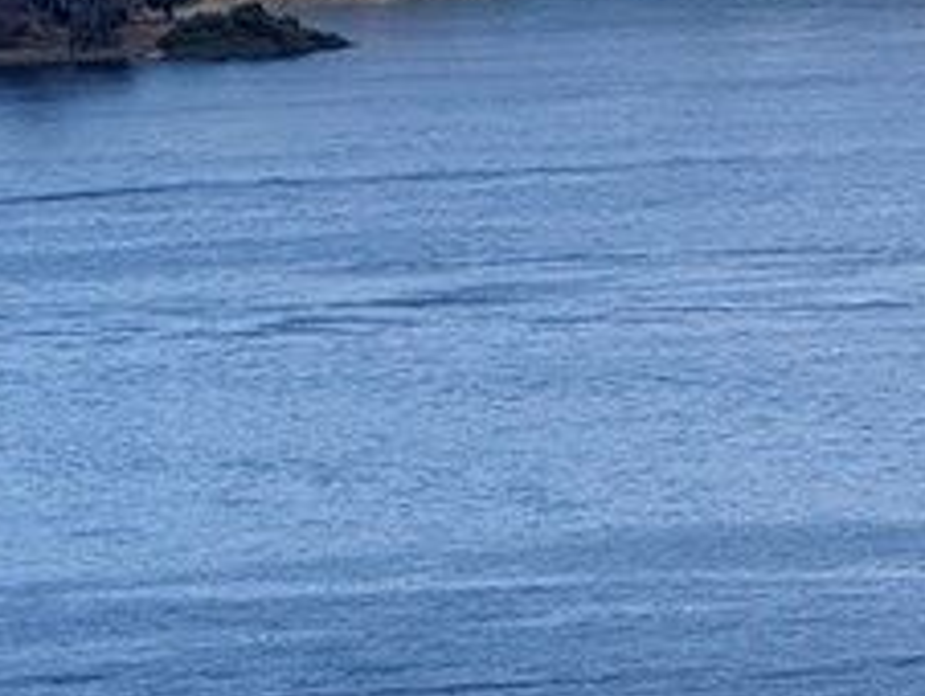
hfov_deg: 3.6
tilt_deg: -1.8
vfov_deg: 2.7
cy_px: 0
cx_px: 221
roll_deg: +1.0
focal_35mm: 543
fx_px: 14525
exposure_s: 1/1730
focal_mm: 15.66
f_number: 2.8
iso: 50
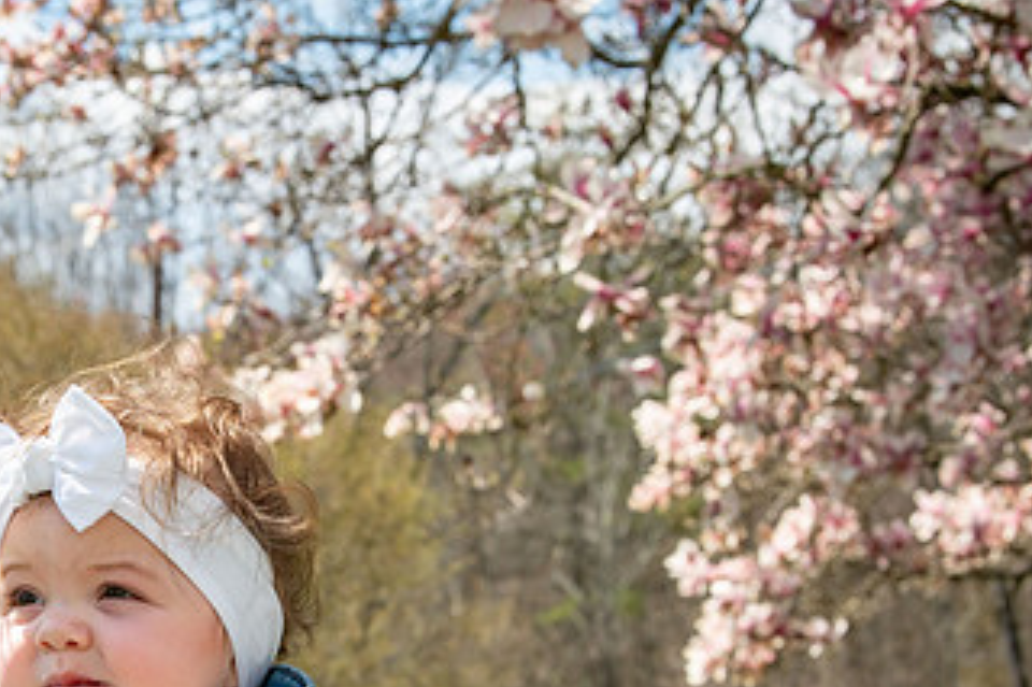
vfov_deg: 10.7
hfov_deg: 16.0
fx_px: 3639
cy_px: 593
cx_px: 197
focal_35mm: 127
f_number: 11
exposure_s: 1/640
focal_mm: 70
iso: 640
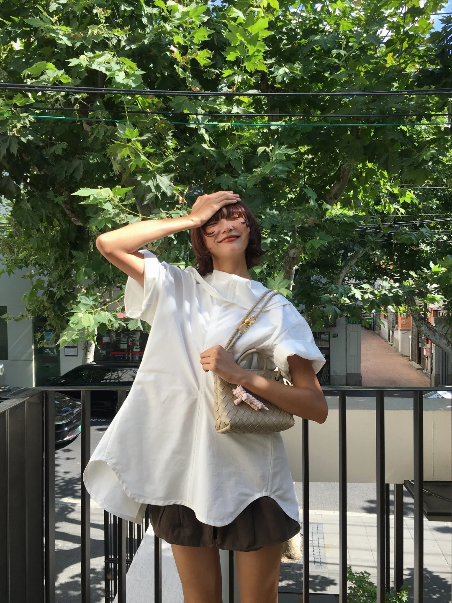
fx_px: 505
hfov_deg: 48.2
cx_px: 226
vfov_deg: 61.7
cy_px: 302
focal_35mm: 29
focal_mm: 4.15
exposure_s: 1/569
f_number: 2.2
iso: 25
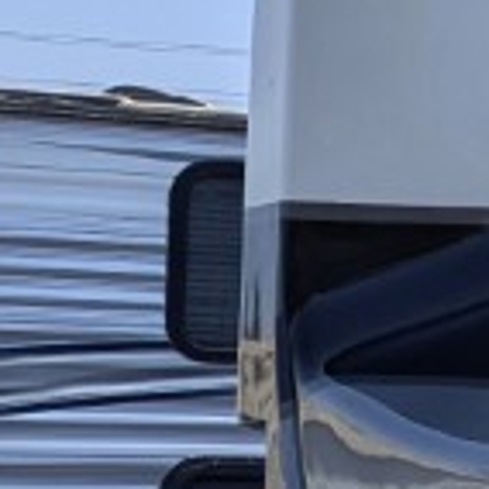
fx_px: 3324
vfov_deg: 8.4
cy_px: 279
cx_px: 2099
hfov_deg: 6.4
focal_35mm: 208
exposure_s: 1/2410
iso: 47
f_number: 1.85
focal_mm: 6.81
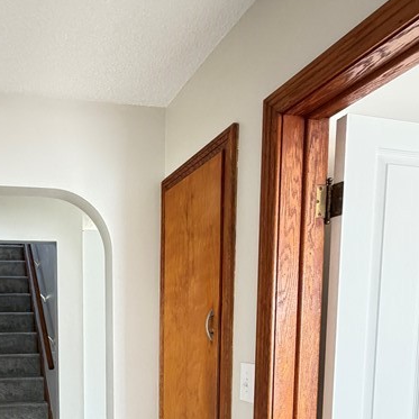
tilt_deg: -6.6
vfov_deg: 43.7
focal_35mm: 34
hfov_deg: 45.0
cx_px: 61
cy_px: 386
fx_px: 466
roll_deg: +0.0
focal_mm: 2.22
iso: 400
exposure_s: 1/60
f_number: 2.2
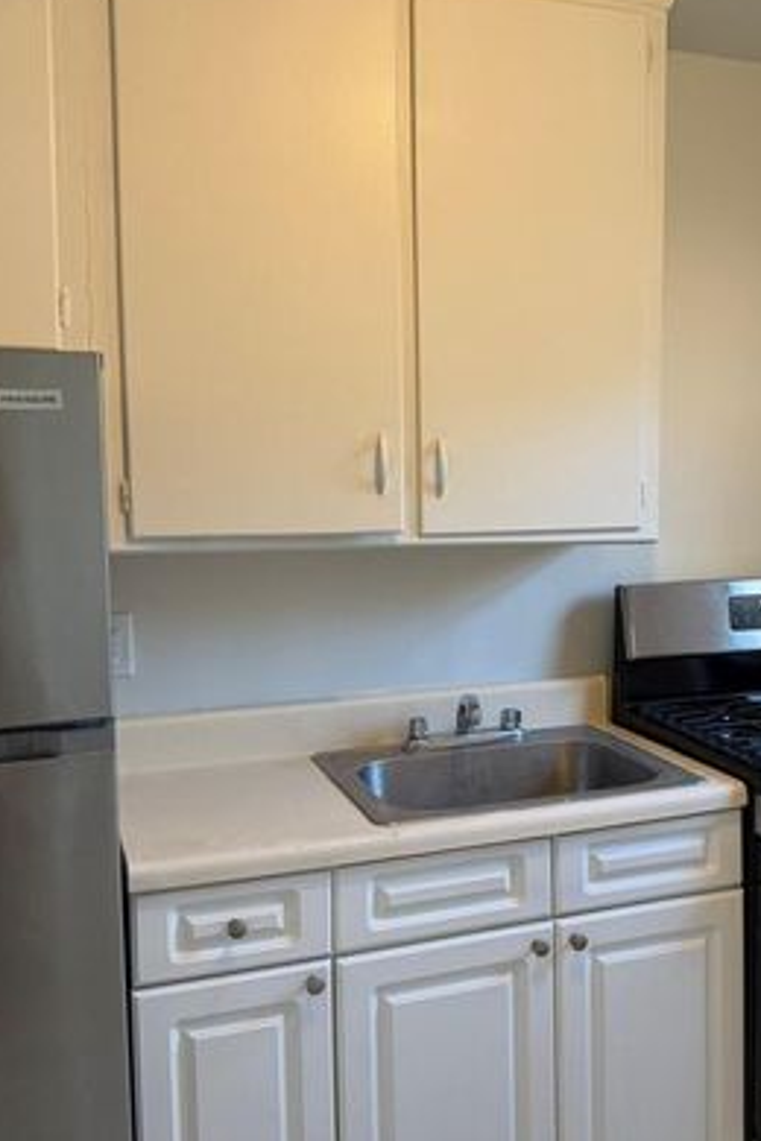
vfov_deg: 50.7
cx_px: 568
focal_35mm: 38
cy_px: 560
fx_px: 1205
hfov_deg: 34.3
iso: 200
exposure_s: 1/120
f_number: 1.78
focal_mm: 6.76
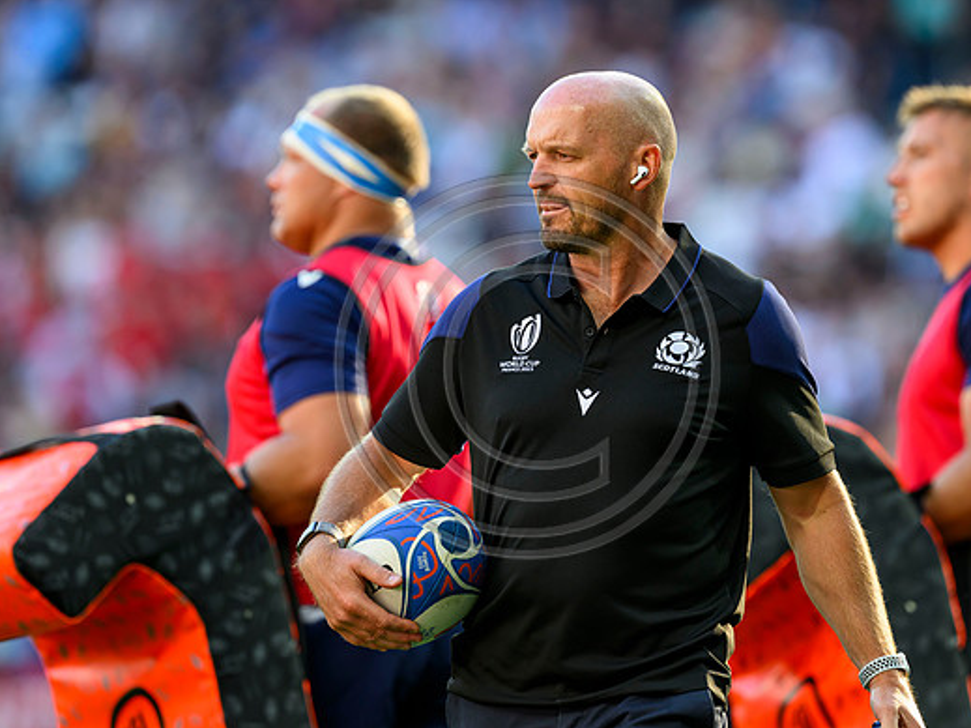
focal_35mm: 453
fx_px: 12704
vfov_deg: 3.3
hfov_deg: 4.4
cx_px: 557
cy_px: 349
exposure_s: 1/1000
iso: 1000
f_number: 4
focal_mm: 400
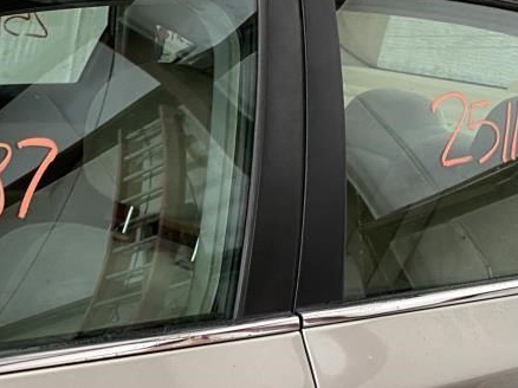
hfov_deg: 22.9
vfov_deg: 19.3
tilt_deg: -13.6
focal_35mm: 76
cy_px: 252
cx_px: -153
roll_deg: -7.5
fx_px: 1137
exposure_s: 1/70
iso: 125
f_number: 1.8
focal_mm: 4.25
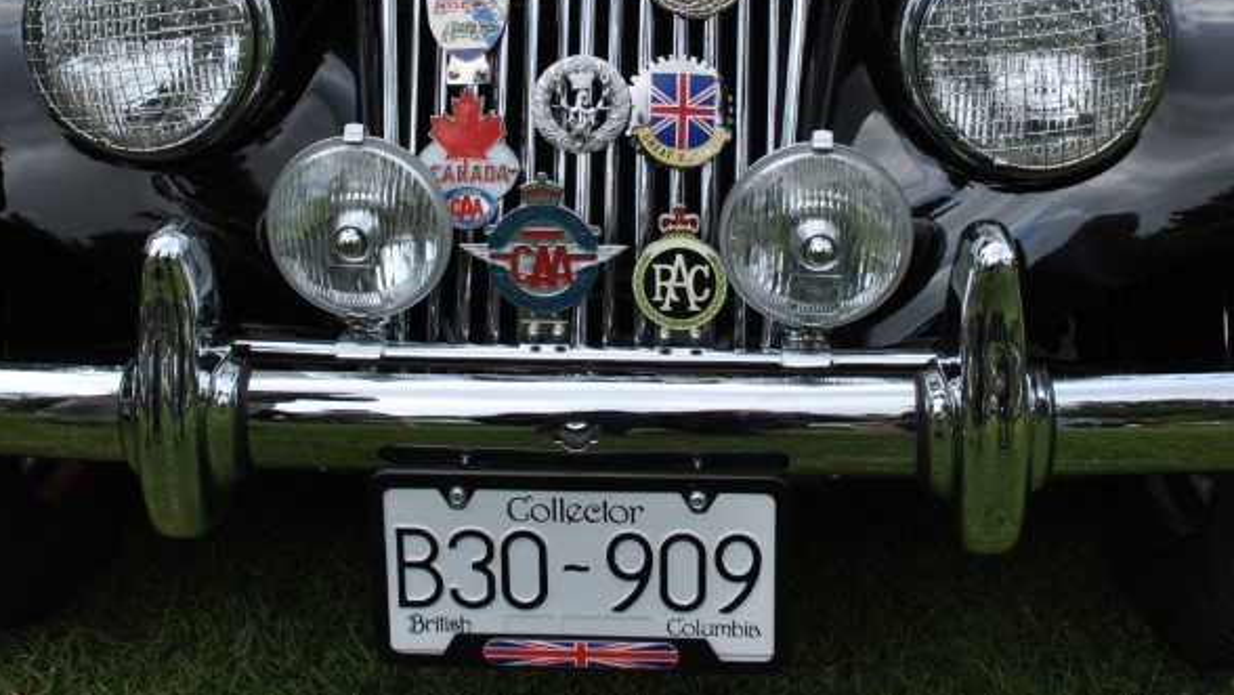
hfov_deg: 39.1
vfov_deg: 22.1
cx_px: 569
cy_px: 67
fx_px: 1735
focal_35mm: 53
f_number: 6.3
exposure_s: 1/160
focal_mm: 22
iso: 100
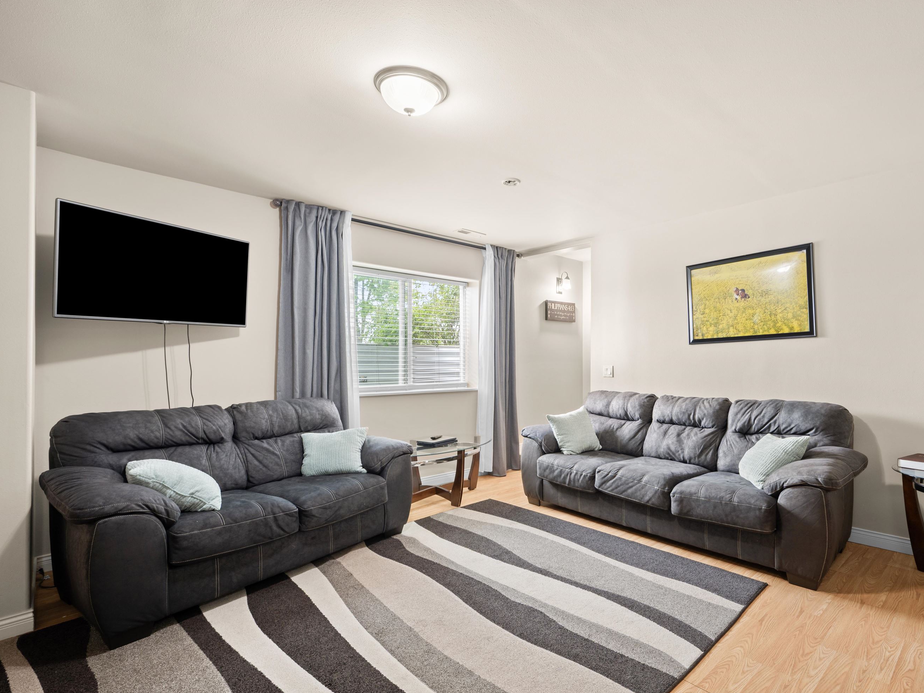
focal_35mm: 18
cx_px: 539
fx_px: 480
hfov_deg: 87.0
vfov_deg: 71.6
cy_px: 357
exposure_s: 2
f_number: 8
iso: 100
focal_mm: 16
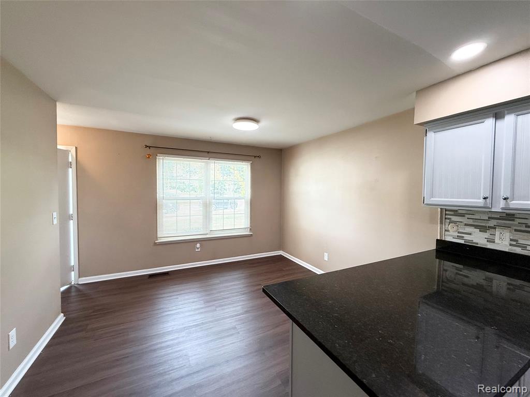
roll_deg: -0.2
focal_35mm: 14
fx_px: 214
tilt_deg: -1.9
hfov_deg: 102.1
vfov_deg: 85.7
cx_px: 265
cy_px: 198
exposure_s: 1/120
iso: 125
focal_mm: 2.22
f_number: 2.2
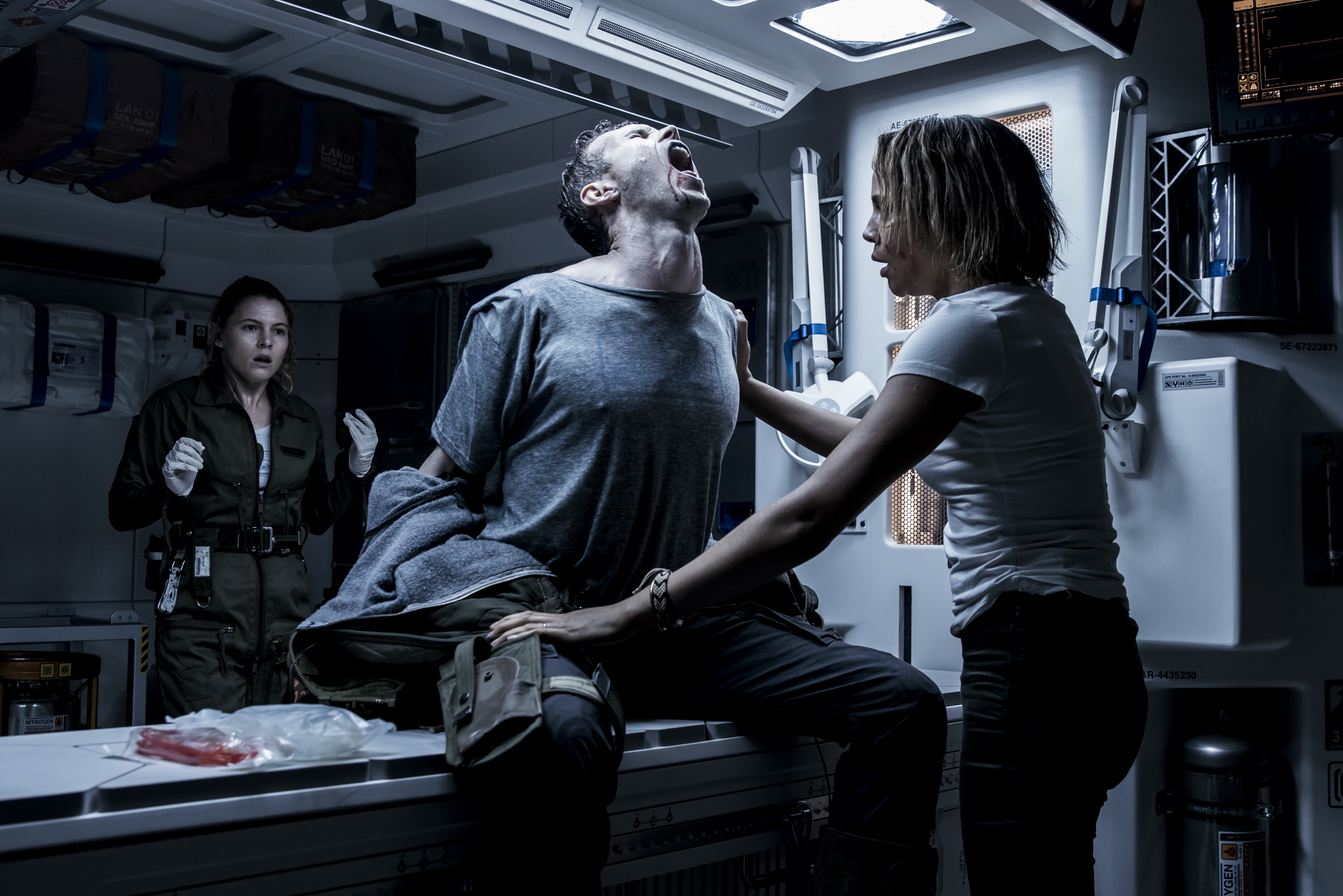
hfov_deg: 53.1
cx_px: 672
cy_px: 448
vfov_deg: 36.9
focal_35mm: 36
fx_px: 1343
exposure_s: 1/160
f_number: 3.5
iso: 1250
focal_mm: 24
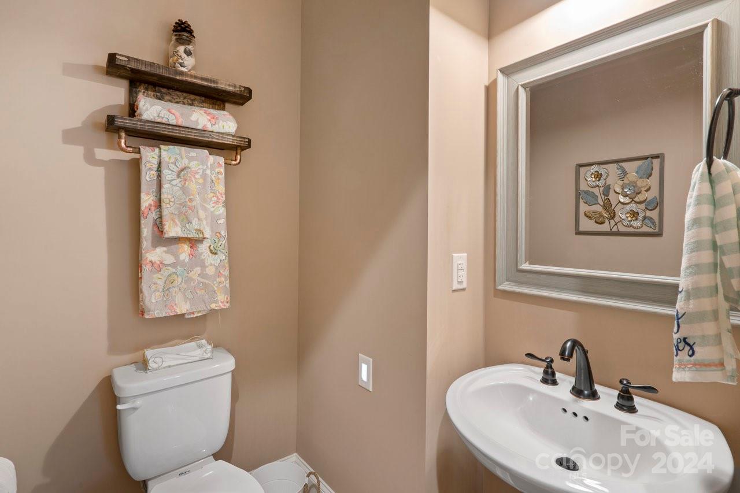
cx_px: 370
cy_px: 246
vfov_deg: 73.7
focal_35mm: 16
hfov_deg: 96.7
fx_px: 329
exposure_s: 8
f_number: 13
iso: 100
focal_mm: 16
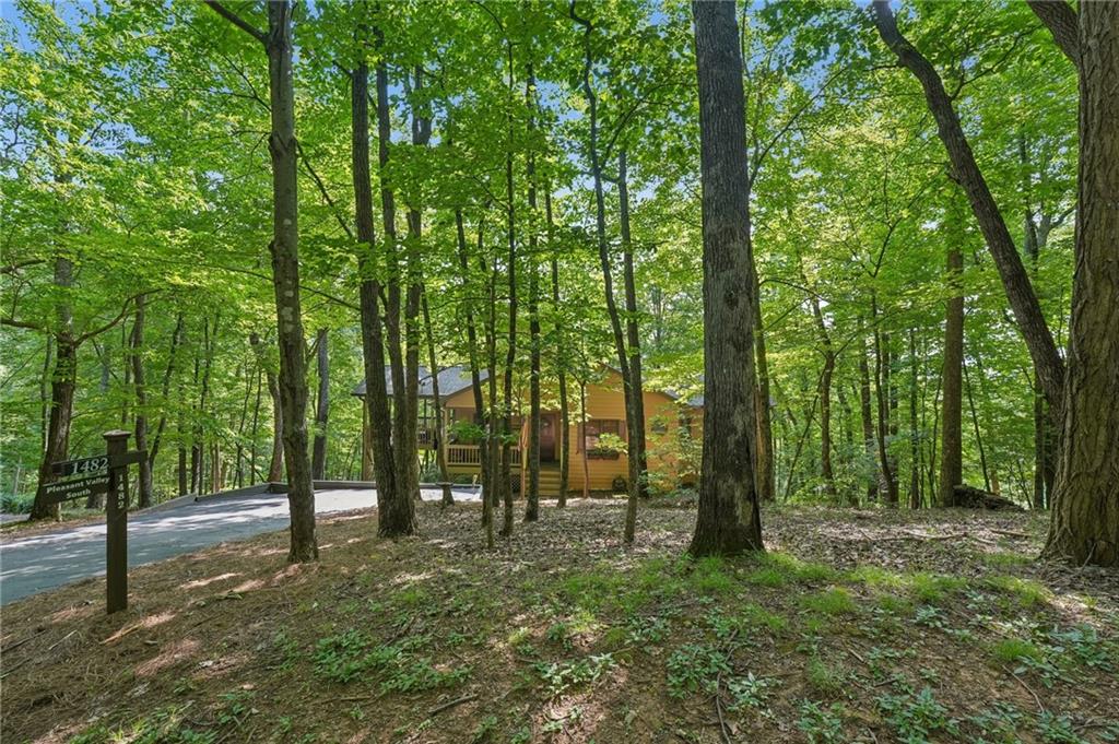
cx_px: 560
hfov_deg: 104.3
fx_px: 435
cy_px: 372
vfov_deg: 81.1
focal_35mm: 14
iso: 320
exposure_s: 1/50
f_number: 8
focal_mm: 14
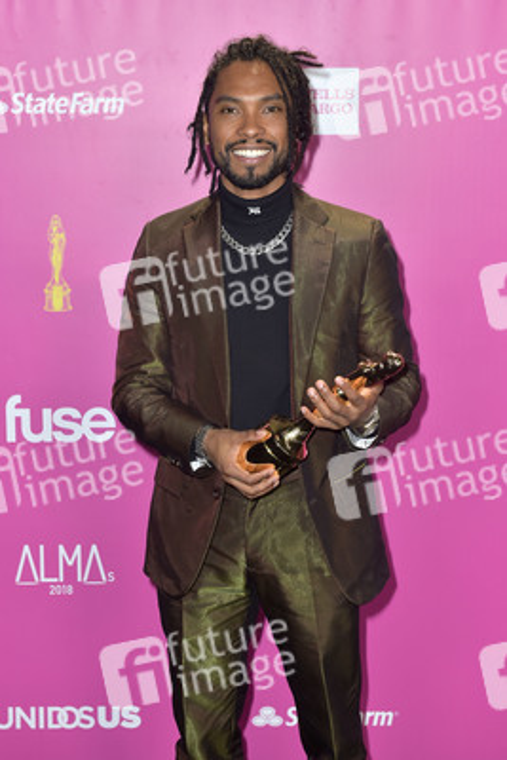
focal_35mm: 70
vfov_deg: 28.8
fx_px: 1477
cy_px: 380
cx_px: 254
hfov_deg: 19.5
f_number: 6.3
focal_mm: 70
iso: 320
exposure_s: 1/250
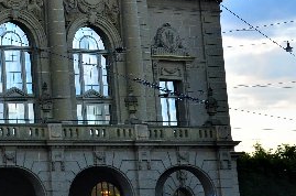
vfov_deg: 9.5
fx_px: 1173
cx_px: -118
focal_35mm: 143
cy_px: 20
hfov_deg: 13.7
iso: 400
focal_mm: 32
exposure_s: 1/100
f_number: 9
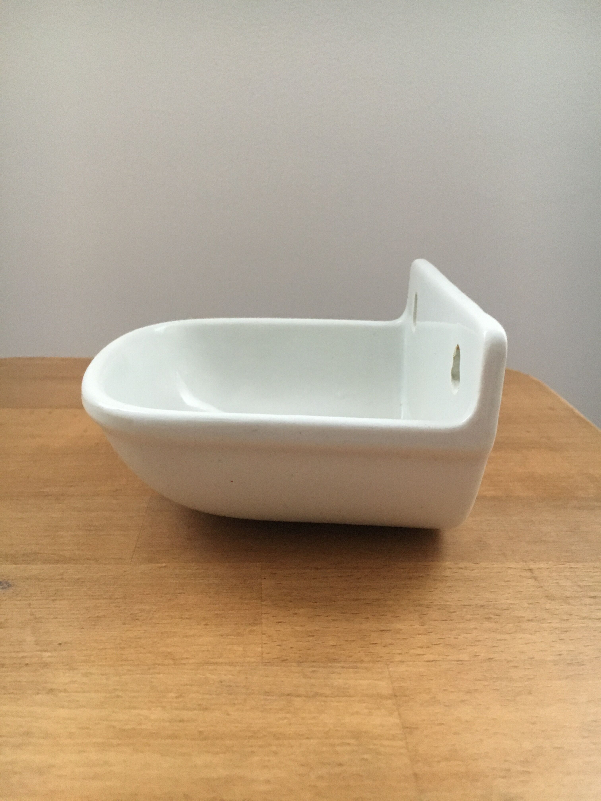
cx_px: 300
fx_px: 671
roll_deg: -1.9
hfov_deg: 48.2
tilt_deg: -21.8
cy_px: 400
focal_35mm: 29
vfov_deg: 61.7
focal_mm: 4.15
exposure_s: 1/25
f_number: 2.2
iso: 200
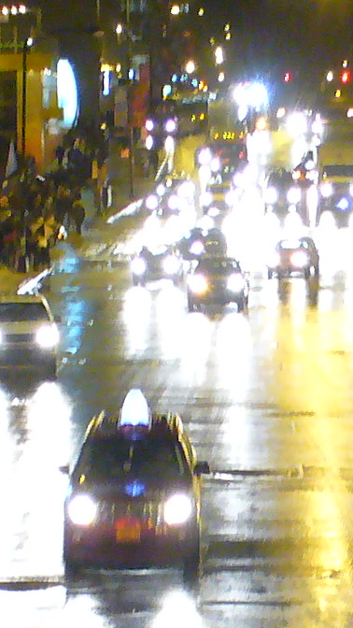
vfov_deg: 12.7
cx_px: 299
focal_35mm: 169
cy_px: 531
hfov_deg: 7.2
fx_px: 2812
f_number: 2.8
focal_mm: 6.1
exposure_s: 1/6
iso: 200
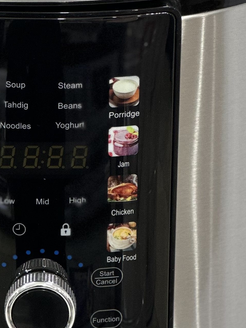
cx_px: 31
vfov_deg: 8.2
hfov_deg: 6.1
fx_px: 2293
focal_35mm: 242
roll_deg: +0.0
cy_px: 68
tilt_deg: -17.5
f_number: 2.8
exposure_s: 1/50
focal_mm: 9
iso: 125
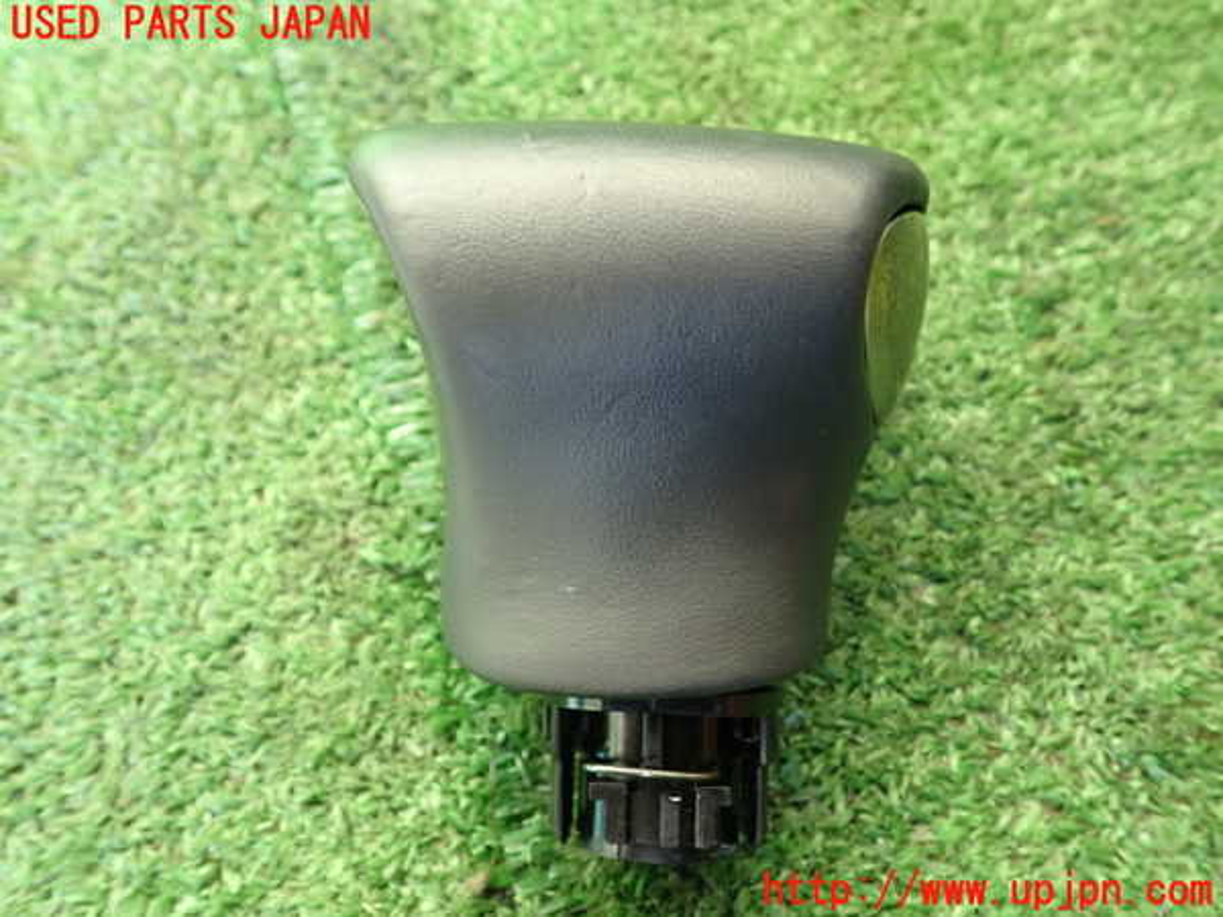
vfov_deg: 46.8
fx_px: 1060
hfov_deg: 60.0
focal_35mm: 30
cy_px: 458
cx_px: 612
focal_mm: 5.4
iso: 250
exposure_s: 1/60
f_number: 2.3
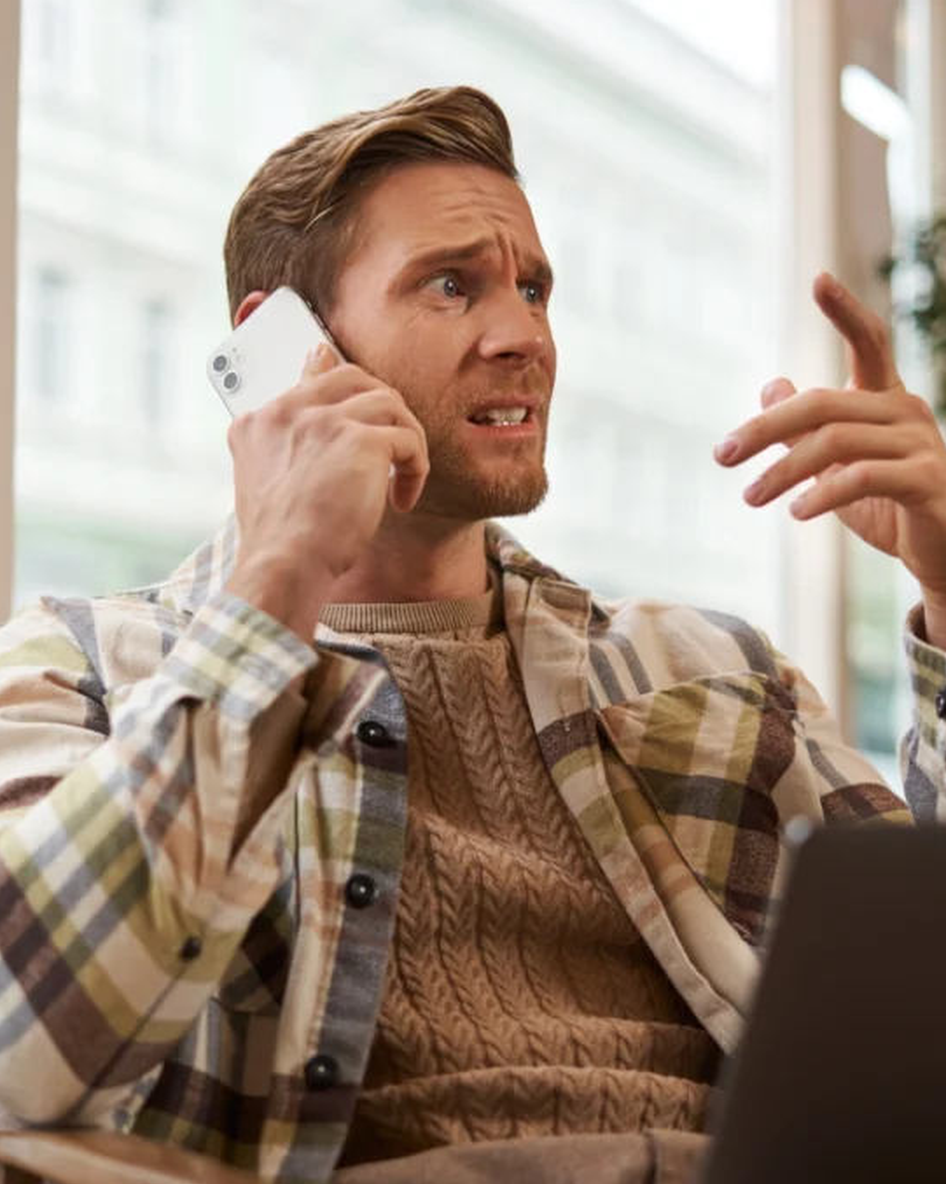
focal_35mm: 71
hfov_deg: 21.5
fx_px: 2486
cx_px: 458
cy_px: 592
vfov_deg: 26.8
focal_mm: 50
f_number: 2
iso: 200
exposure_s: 1/200
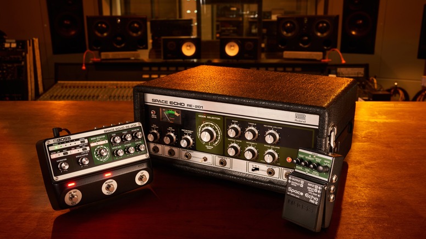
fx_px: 418
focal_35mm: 37
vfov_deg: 32.0
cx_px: 214
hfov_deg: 54.0
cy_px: 123
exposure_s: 1.3
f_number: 9
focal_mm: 35
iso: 250
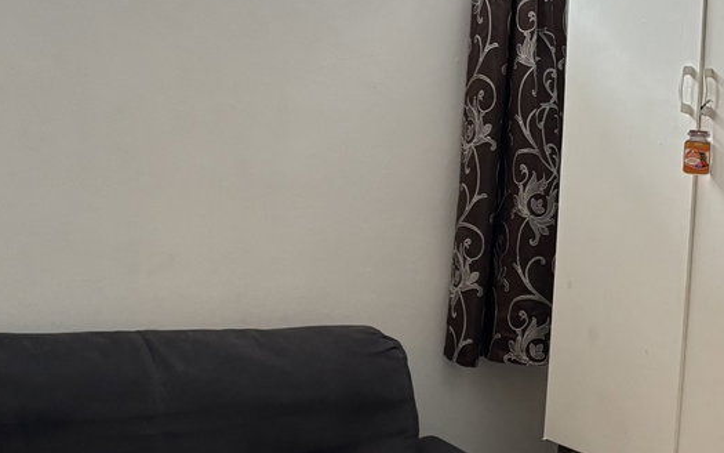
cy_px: 311
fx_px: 1657
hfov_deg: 23.5
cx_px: 735
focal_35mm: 84
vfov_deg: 15.5
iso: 160
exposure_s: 1/60
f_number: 1.6
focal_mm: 5.96
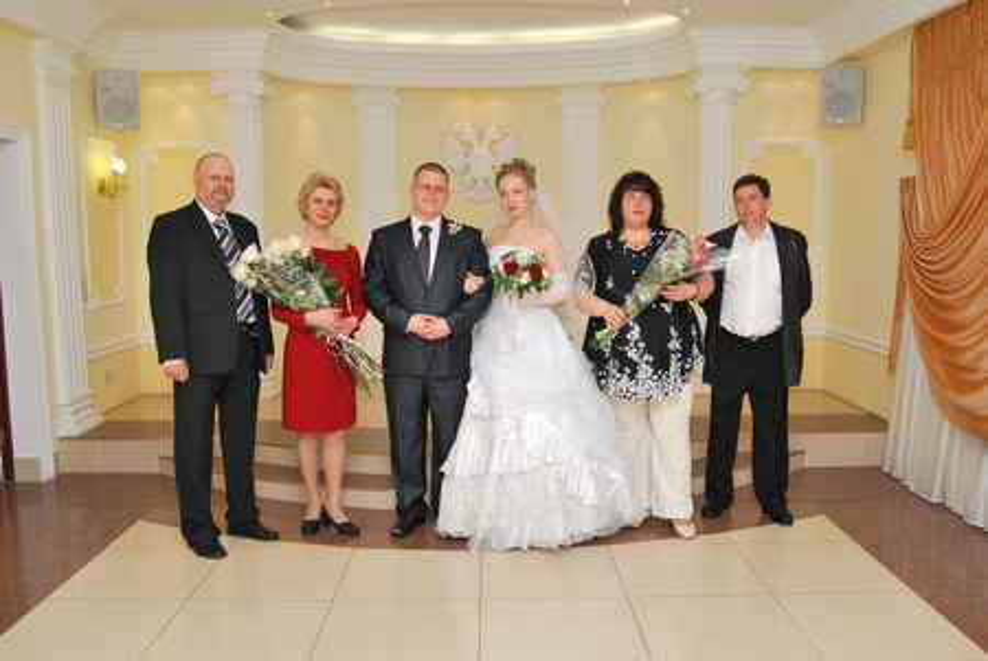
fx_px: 824
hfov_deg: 61.9
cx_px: 494
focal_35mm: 30
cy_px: 330
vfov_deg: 43.7
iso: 400
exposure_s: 1/125
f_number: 5.6
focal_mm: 20
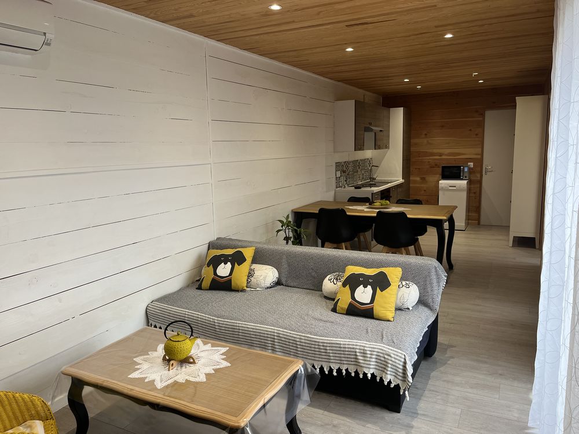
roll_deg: +1.4
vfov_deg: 53.1
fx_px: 435
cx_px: 290
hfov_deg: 67.3
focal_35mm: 26
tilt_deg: -9.4
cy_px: 217
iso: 125
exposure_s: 1/121
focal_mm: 5.1
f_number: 1.6
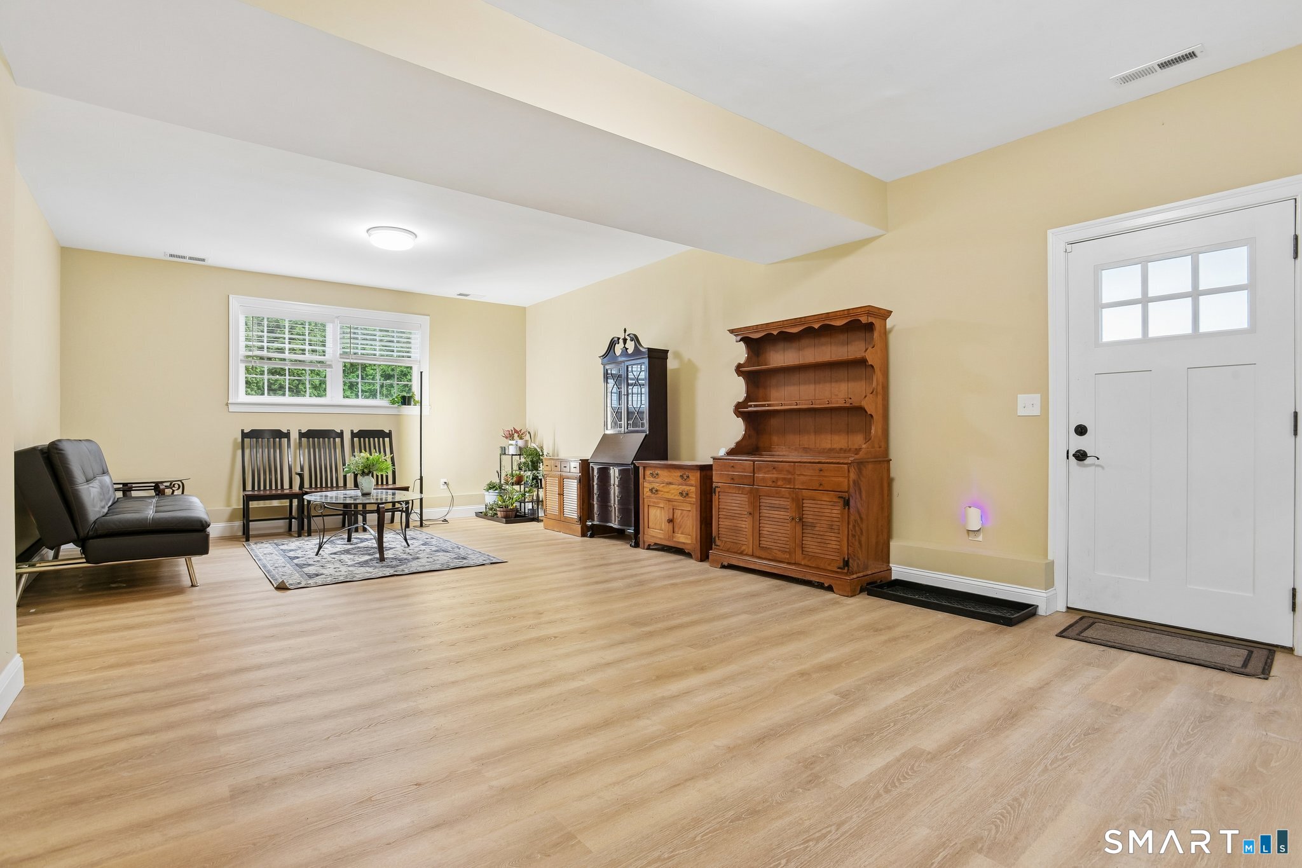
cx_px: 651
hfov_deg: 93.3
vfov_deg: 70.4
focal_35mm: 17
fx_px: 615
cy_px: 434
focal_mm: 17
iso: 400
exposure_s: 1/6
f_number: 11
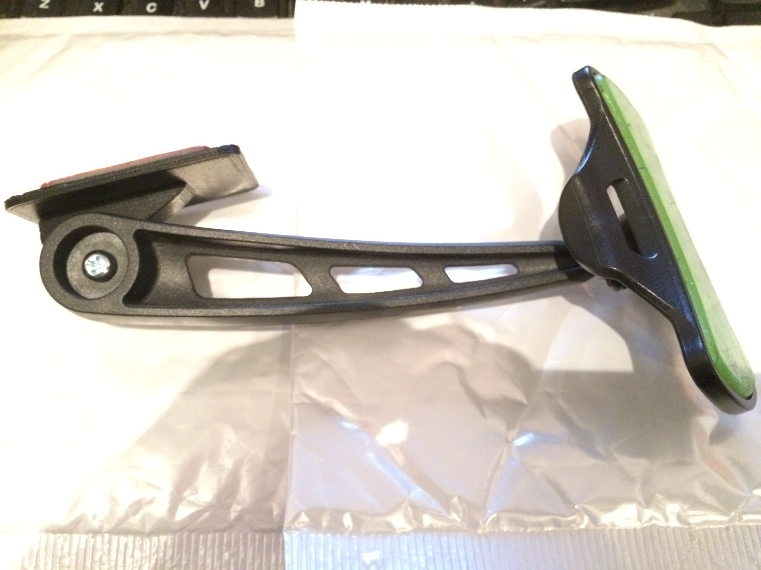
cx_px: 380
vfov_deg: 48.2
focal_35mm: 29
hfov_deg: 61.7
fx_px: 638
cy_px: 285
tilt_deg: -62.3
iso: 1000
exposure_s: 1/17
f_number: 2.2
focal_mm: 4.15
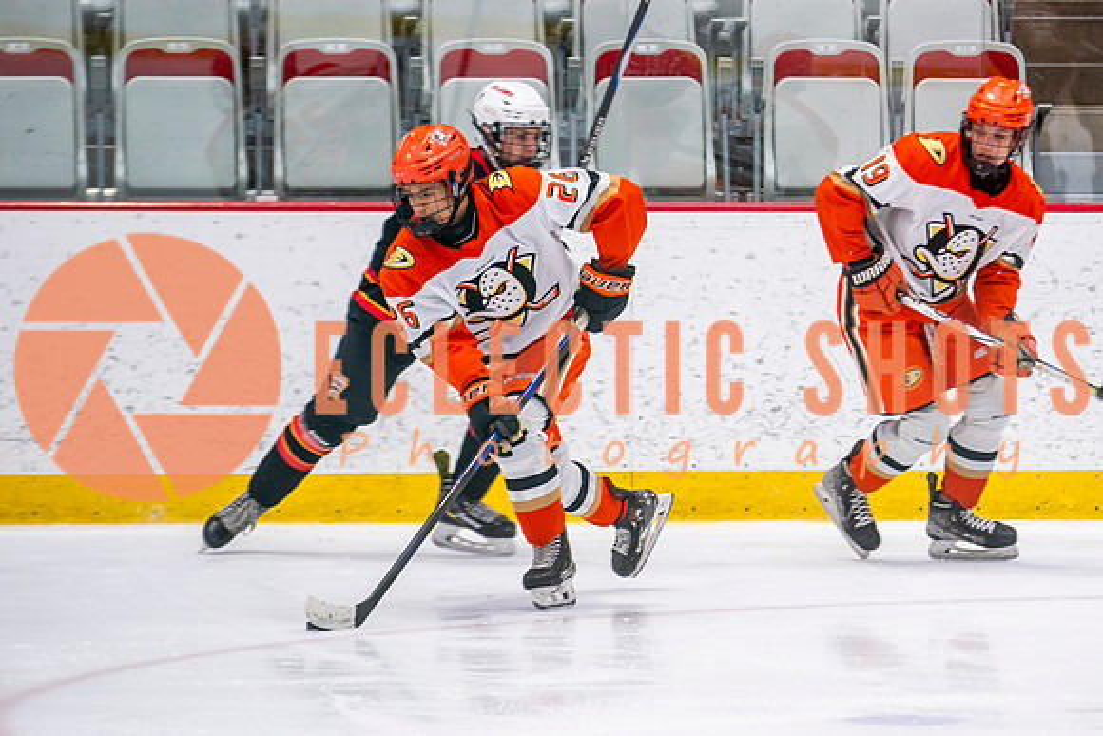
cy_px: 413
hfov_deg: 7.1
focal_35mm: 291
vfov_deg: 4.7
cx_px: 826
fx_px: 8922
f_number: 2.8
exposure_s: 1/640
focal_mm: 170
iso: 800
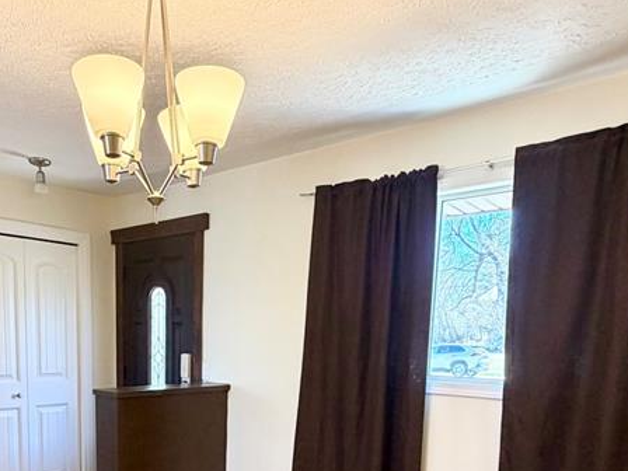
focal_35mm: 32
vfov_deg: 40.8
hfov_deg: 55.9
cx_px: 223
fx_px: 581
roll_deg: -1.3
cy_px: 422
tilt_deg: -9.6
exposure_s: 1/60
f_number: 2.2
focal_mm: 2.22
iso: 160
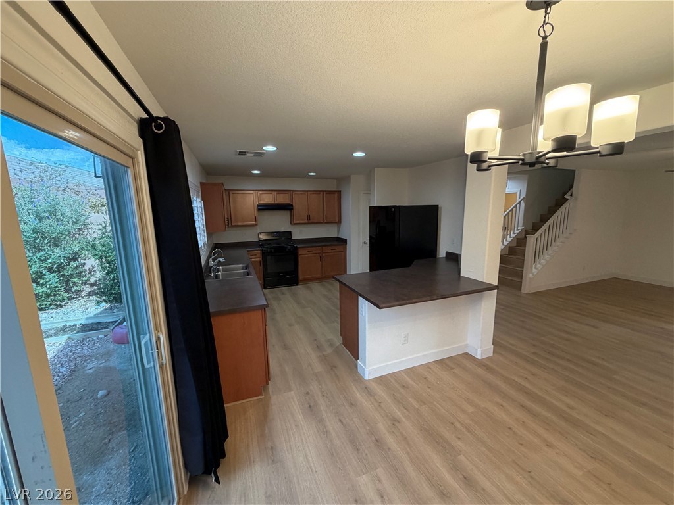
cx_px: 337
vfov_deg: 85.7
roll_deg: +1.0
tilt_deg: -9.5
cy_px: 252
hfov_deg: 102.1
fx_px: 273
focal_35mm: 14
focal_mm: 2.22
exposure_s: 1/120
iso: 250
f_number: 2.2
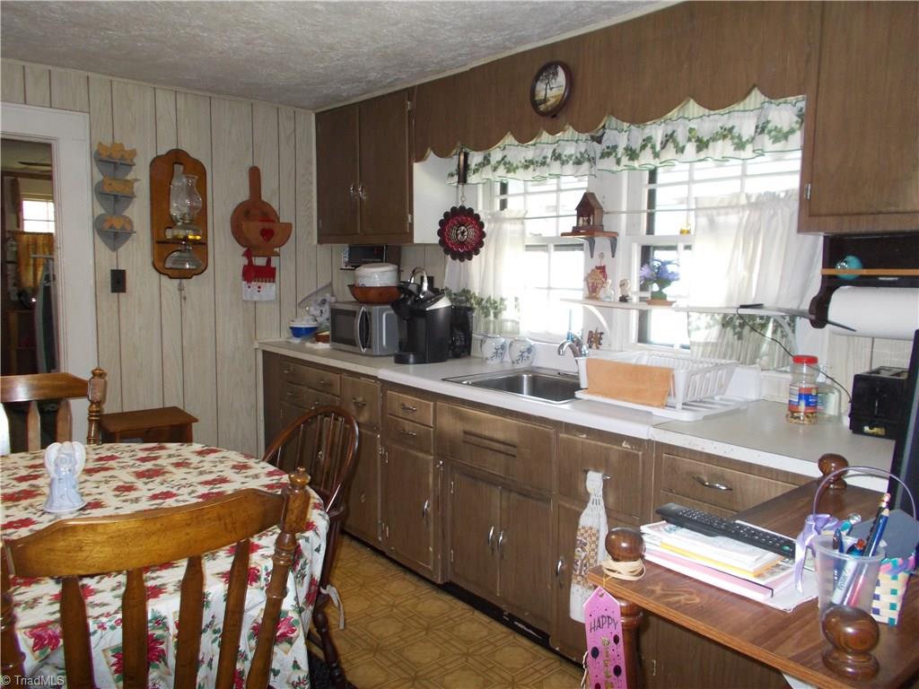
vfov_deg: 53.1
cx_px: 460
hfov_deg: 67.3
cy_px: 344
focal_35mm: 26
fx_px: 690
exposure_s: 1/25
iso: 200
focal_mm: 4.6
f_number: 3.2
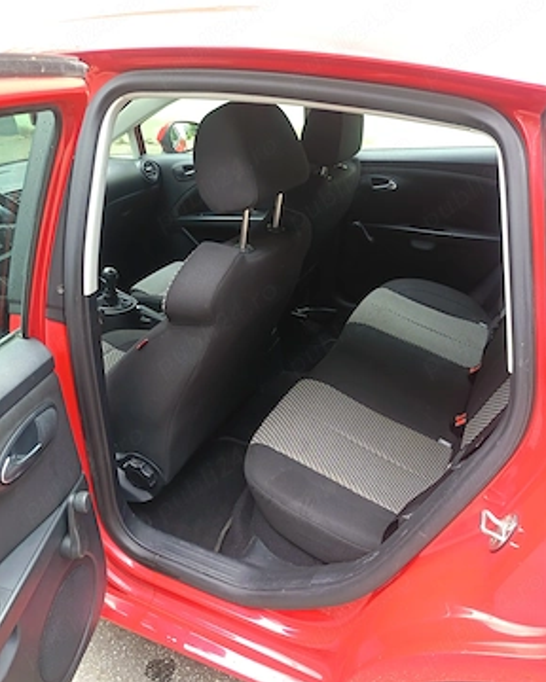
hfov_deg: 54.9
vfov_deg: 66.0
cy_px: 360
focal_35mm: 26
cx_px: 282
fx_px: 525
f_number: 1.75
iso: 470
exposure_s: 1/50
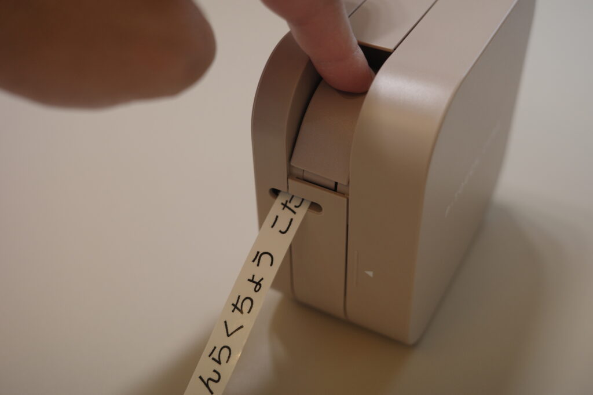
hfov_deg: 48.5
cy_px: 198
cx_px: 296
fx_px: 659
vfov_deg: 33.4
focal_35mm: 40
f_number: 2.8
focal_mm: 26
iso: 400
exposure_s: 1/25
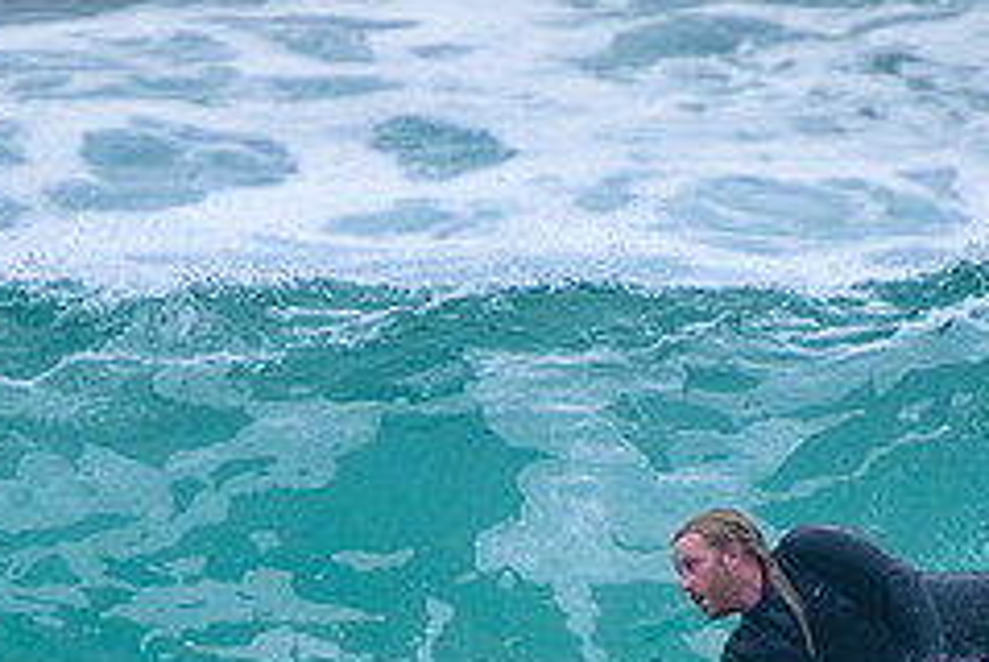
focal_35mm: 1334
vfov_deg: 1.0
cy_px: 612
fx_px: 36692
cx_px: 657
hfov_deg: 1.5
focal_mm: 400
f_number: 5.6
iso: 360
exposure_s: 1/2000
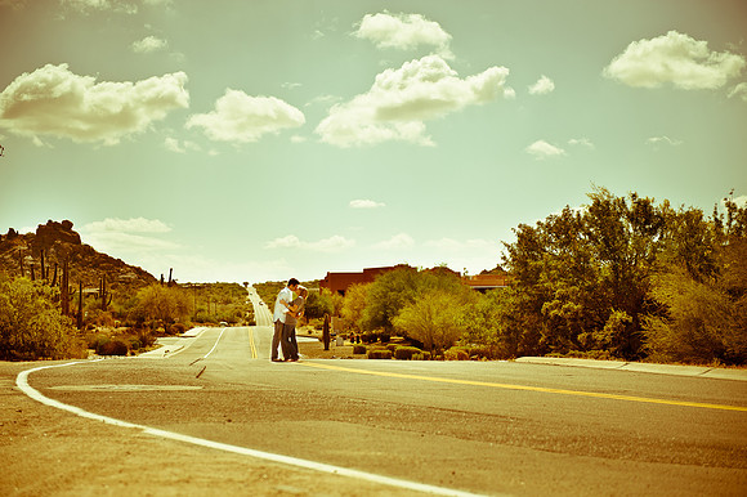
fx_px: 1452
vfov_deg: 19.4
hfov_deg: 28.9
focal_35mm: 70
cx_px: 374
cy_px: 248
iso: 200
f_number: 2.8
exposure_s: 1/8000
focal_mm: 70
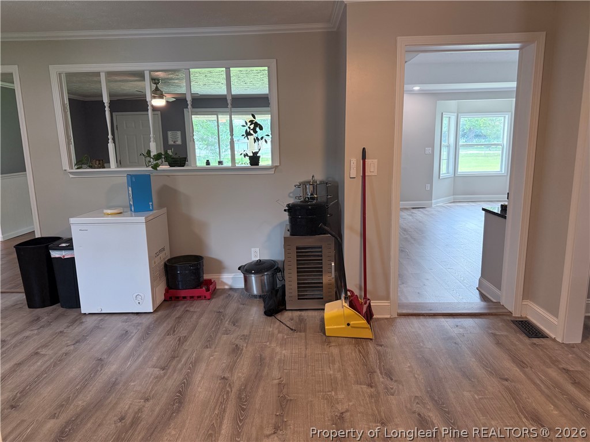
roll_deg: +0.8
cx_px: 295
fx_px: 409
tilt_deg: -10.9
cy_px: 221
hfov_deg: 71.6
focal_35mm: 24
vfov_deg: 56.8
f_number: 1.78
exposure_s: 1/125
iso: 200
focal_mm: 6.76
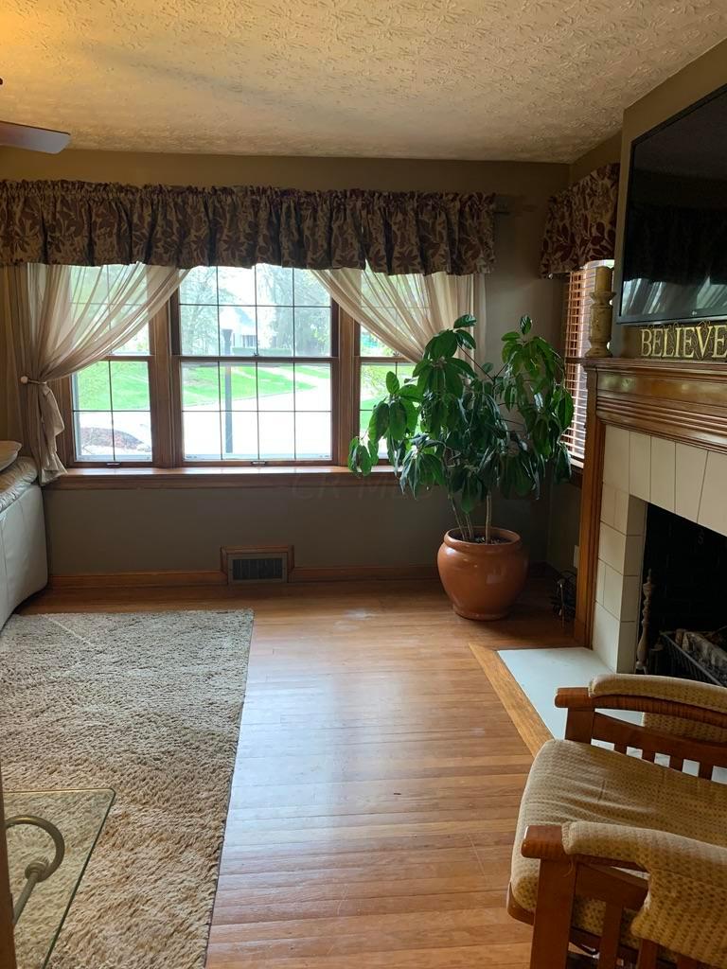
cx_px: 364
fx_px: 728
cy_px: 484
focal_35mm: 26
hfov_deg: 53.1
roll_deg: -0.5
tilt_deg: -6.7
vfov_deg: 67.3
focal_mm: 4.25
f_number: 1.8
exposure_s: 1/60
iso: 200
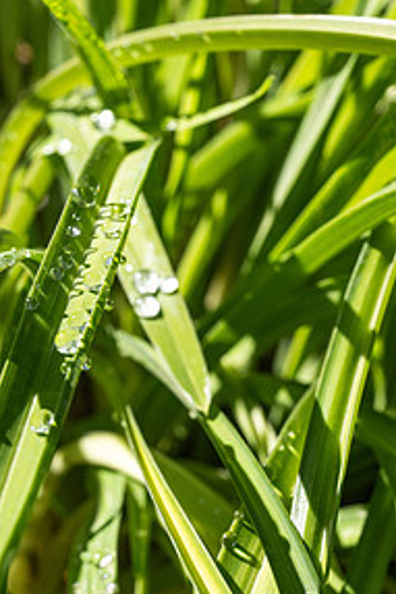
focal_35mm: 110
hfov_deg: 12.5
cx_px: 160
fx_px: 1813
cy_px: 366
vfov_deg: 18.6
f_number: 14
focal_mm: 70
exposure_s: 1/250
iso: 320
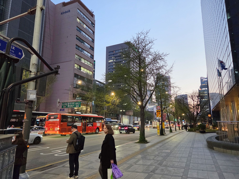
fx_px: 159
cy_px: 90
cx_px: 120
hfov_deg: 73.9
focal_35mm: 23
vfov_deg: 58.9
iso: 800
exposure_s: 1/120
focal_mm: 5.4
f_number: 1.8
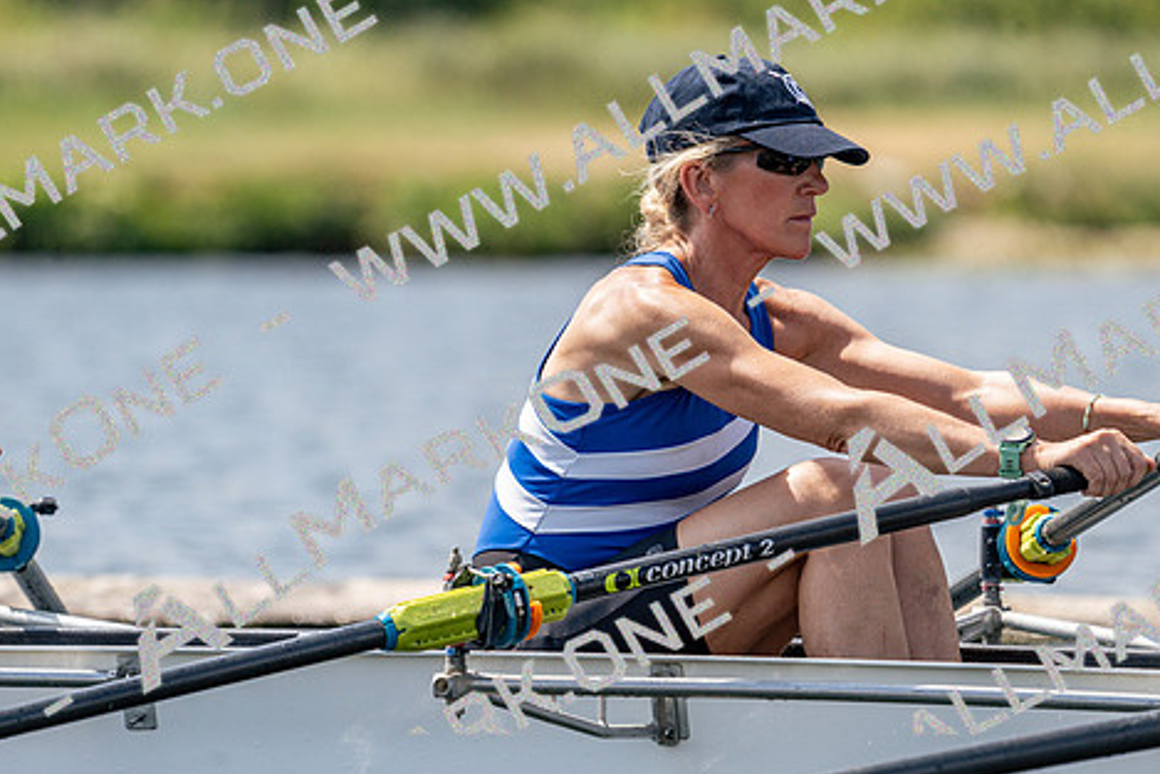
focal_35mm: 535
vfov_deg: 2.6
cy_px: 310
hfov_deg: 3.9
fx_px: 17243
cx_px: 636
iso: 250
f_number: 6.3
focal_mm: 433
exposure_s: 1/1600
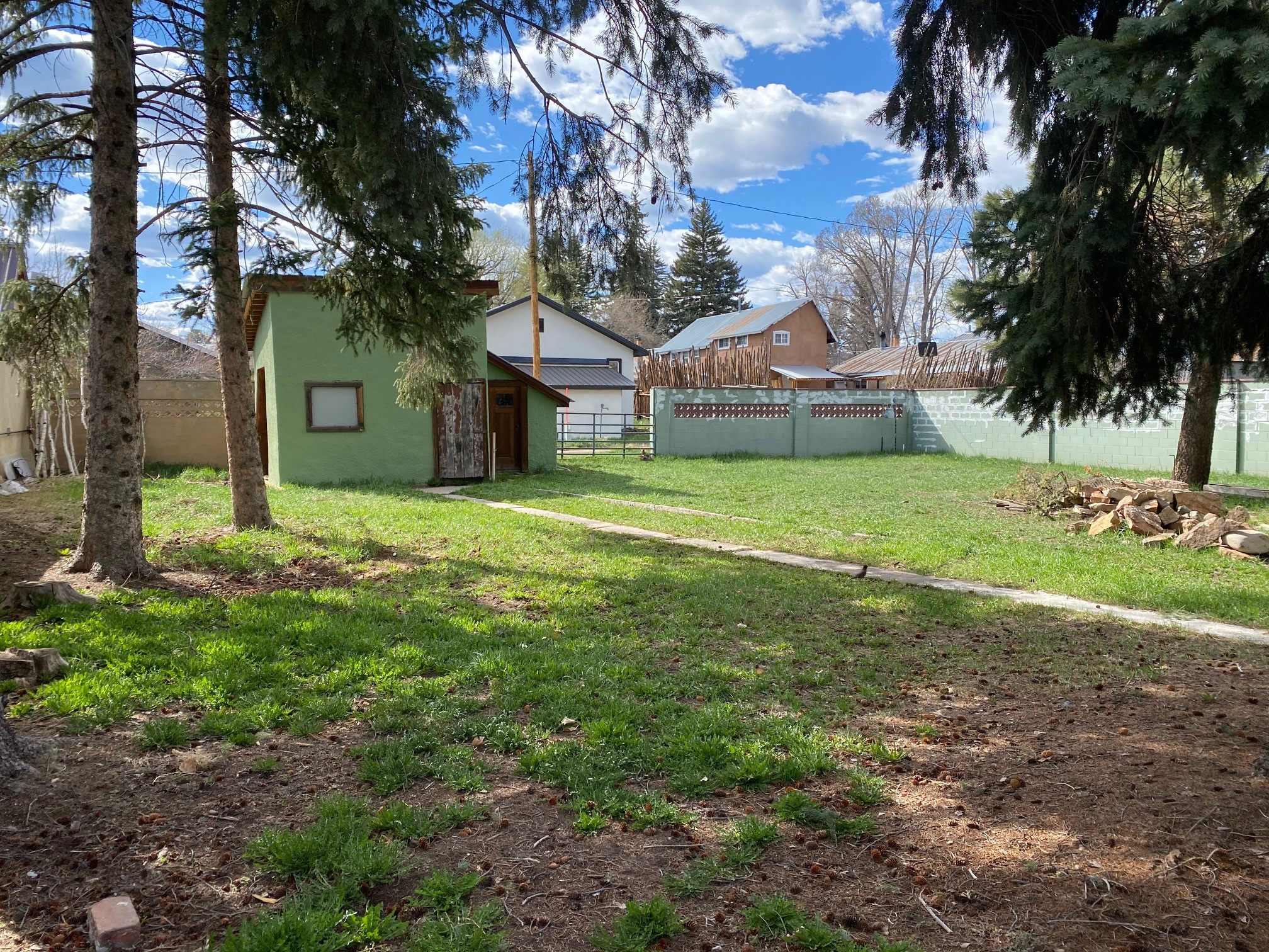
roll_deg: -2.0
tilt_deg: -2.2
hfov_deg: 67.3
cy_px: 476
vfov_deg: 53.1
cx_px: 634
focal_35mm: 26
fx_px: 953
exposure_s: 1/1063
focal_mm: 4.25
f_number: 1.8
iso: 32
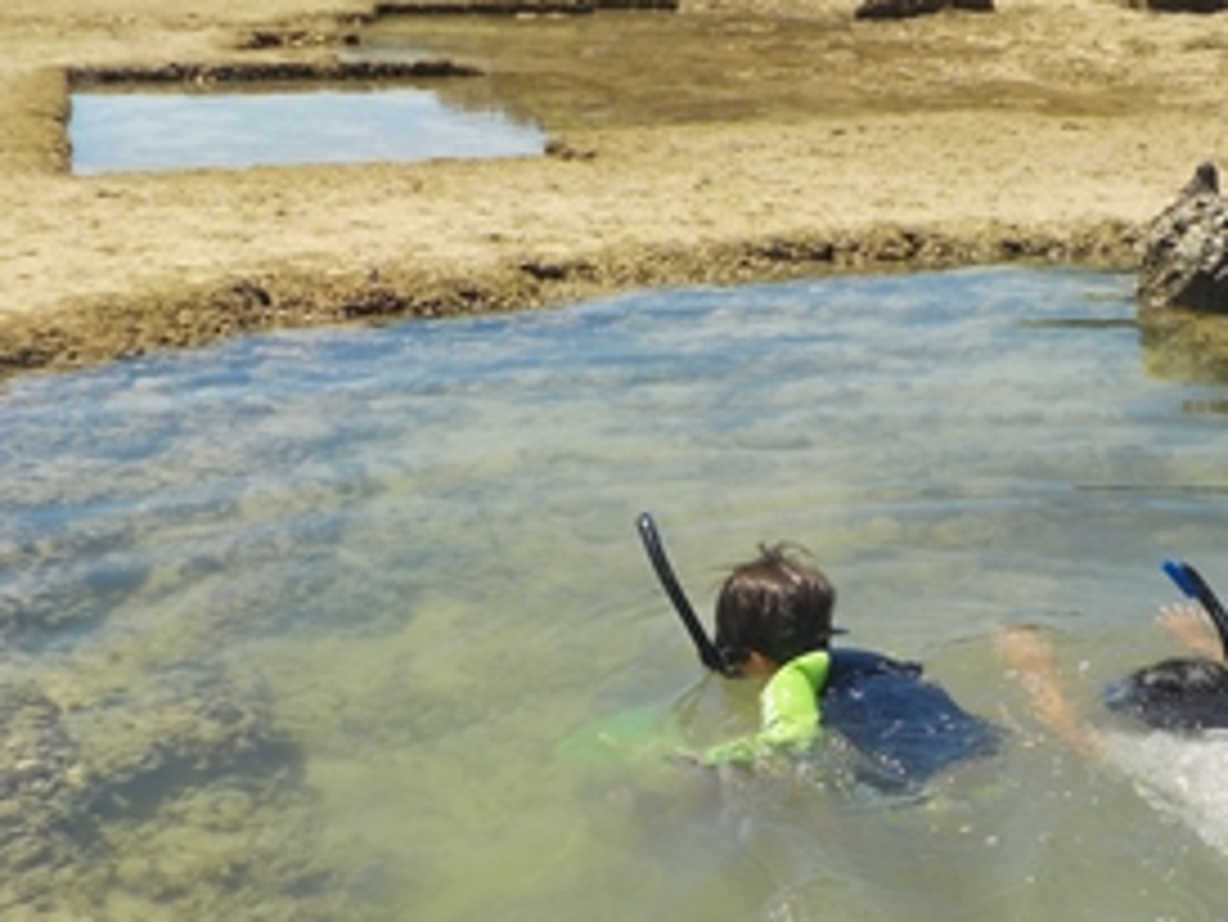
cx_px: 810
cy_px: 659
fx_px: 1952
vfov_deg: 26.3
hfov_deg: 34.6
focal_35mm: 55
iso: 125
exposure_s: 1/1250
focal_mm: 4.1
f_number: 3.3
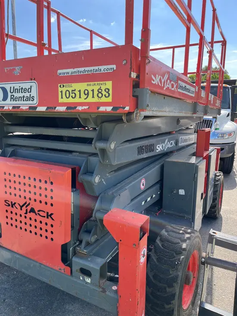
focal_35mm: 26
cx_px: 118
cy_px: 158
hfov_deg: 53.1
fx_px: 237
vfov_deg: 67.3
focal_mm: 5.1
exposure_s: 1/891
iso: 50
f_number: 1.6
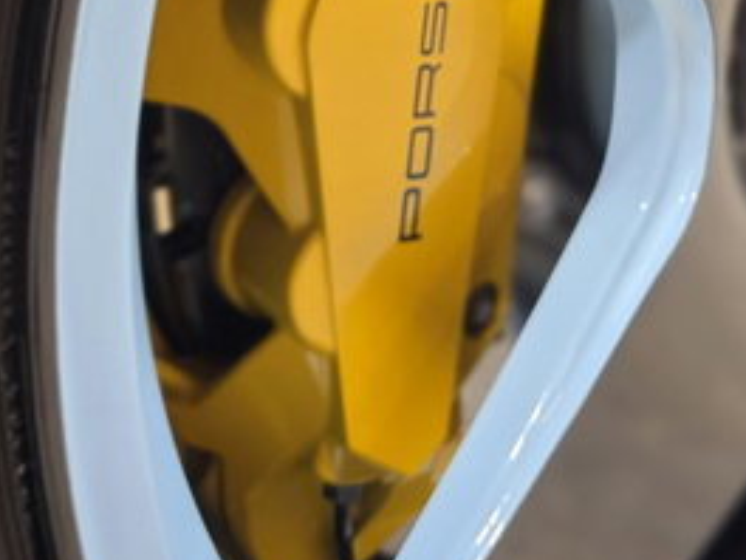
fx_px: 1444
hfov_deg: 28.7
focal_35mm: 67
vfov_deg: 20.4
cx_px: 520
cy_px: -124
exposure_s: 1/120
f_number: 1.4
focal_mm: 6.5
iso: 160
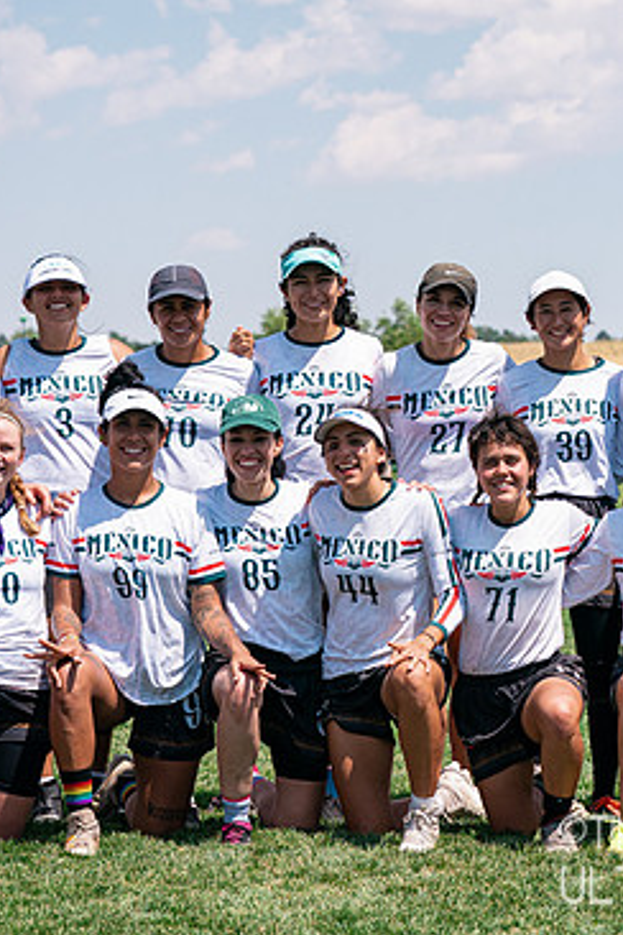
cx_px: 380
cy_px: 484
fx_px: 3816
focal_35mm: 147
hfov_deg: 9.3
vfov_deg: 14.0
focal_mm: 84
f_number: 5.6
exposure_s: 1/3200
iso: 500
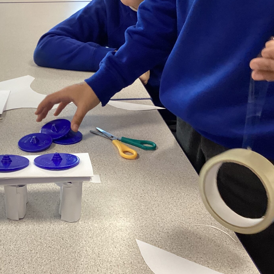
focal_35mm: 51
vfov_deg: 33.4
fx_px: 457
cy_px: 139
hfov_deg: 32.8
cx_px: 69
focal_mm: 3.3
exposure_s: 1/50
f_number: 2.4
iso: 100
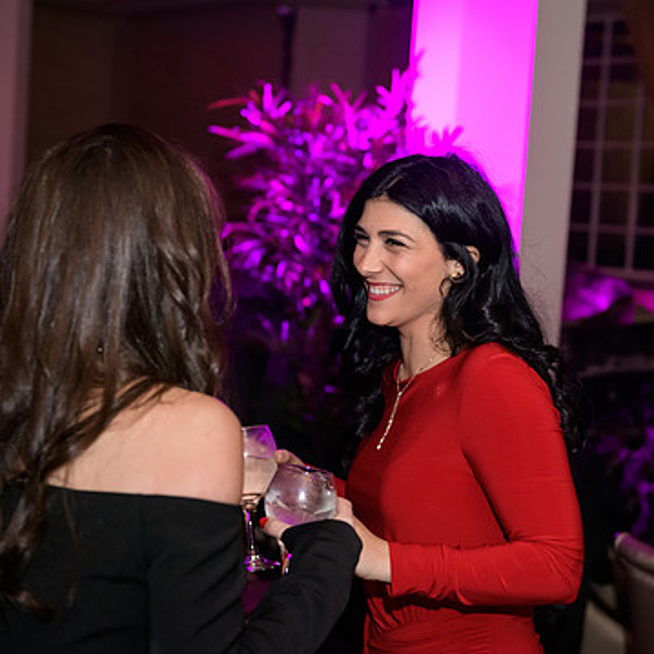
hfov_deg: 26.0
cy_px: 336
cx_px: 432
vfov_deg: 26.1
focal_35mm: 66
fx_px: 1411
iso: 1600
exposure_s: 1/125
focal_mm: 48
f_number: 3.2
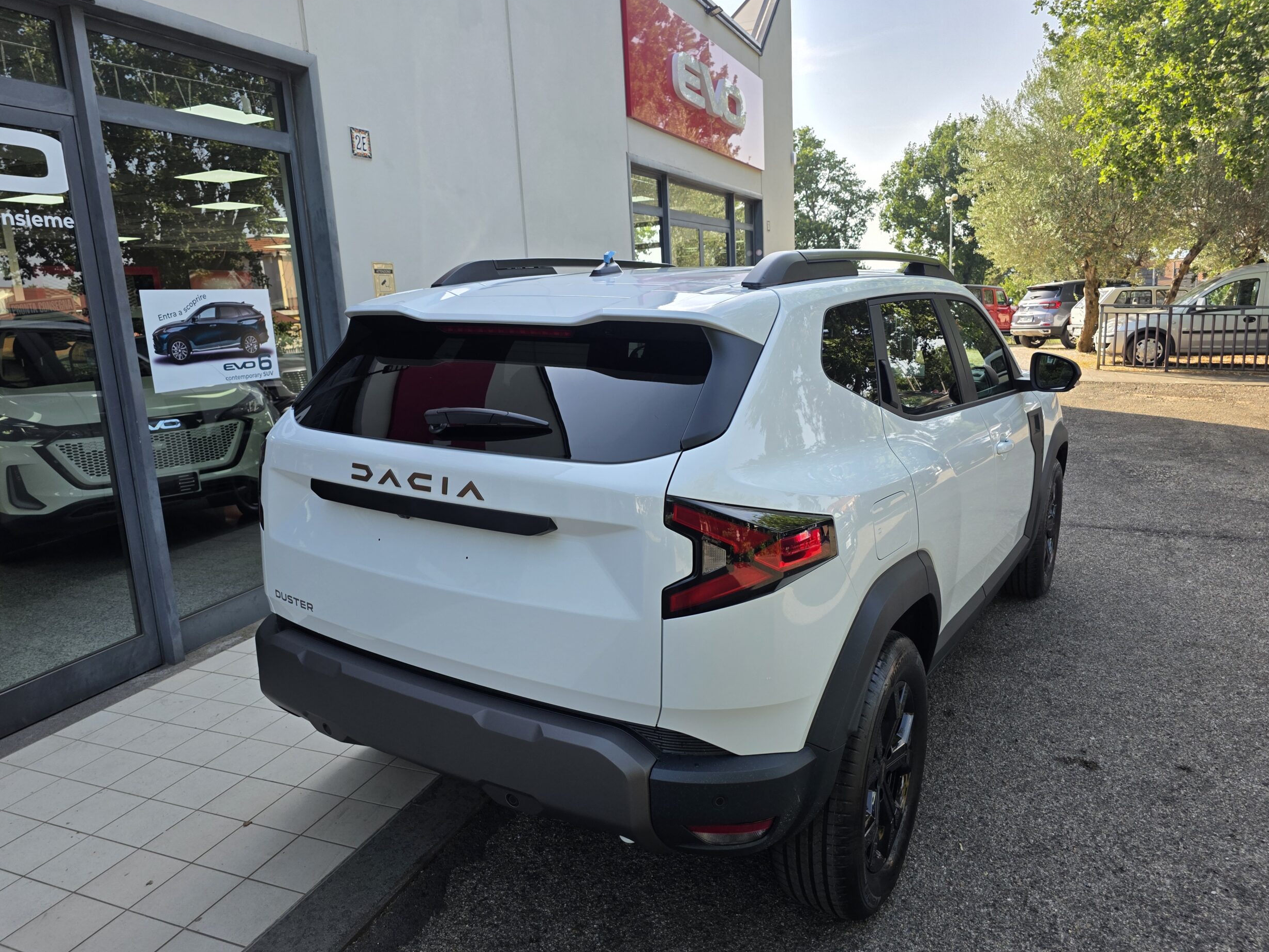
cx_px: 620
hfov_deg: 71.6
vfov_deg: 56.8
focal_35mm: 24
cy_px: 489
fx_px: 880
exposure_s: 1/1601
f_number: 1.7
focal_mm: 6.3
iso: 80
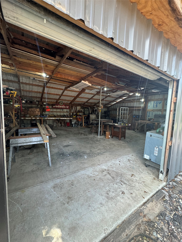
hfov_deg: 85.7
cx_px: 91
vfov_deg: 102.1
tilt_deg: -6.3
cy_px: 121
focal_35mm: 14
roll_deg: -1.1
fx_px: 98
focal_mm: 2.22
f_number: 2.2
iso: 160
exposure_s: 1/120
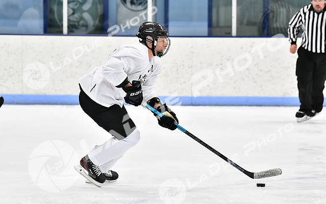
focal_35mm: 199
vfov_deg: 6.6
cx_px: 158
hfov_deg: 10.6
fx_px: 1764
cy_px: 106
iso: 6400
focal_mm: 125
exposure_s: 1/1250
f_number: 3.2
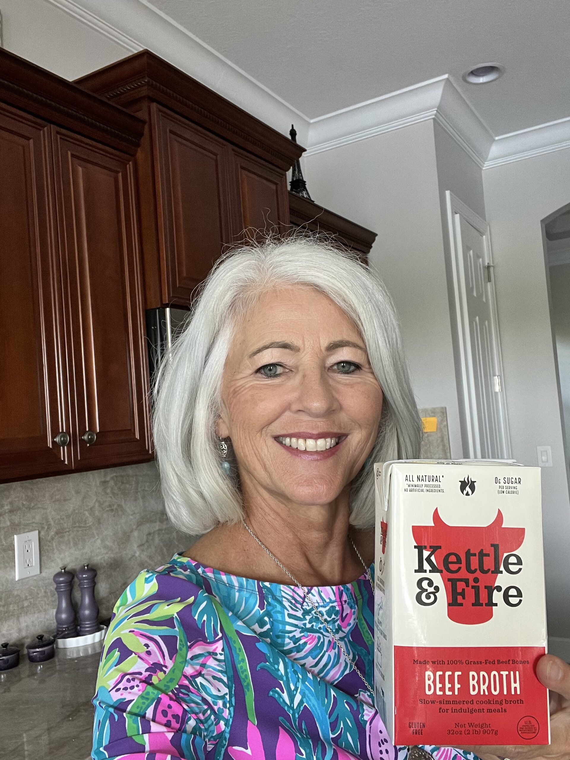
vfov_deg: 60.0
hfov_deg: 46.8
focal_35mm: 30
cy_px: 380
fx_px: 659
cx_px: 285
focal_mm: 2.71
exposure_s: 1/60
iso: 100
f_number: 2.2
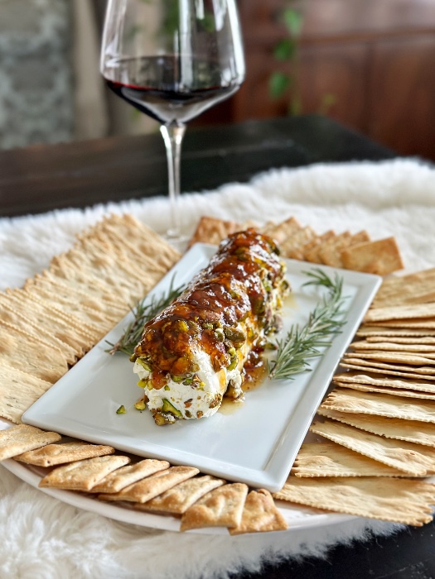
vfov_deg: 39.7
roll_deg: -0.4
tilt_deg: -28.8
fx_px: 804
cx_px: 218
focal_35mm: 48
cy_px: 290
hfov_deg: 30.3
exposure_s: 1/60
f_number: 1.78
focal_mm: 6.86
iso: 400
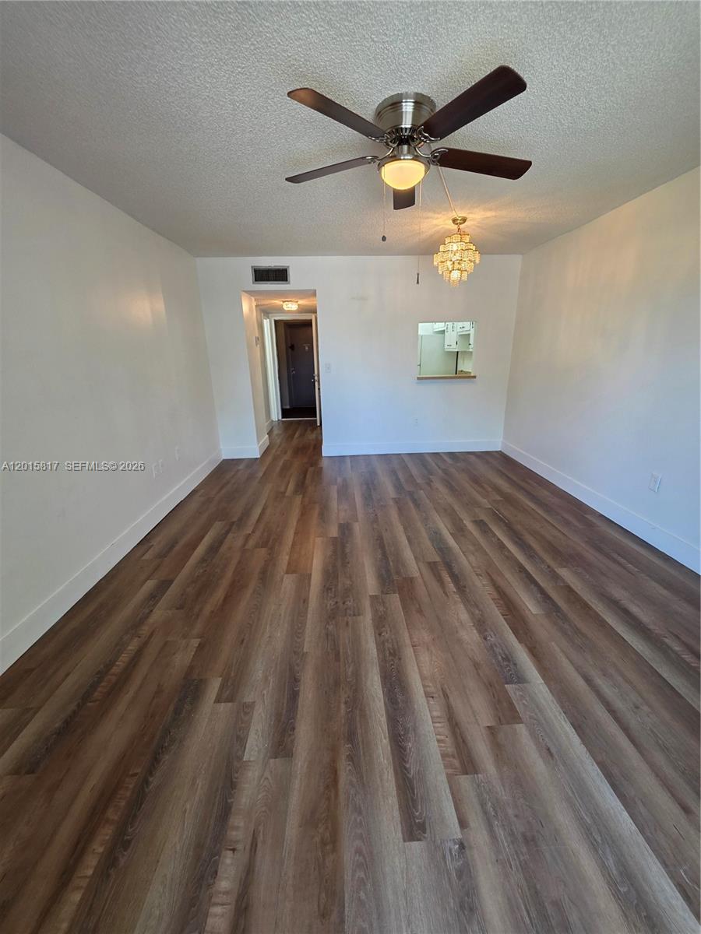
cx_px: 350
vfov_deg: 106.2
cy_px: 467
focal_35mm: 13
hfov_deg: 89.9
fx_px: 351
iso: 200
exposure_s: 1/120
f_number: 1.9
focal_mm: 2.2
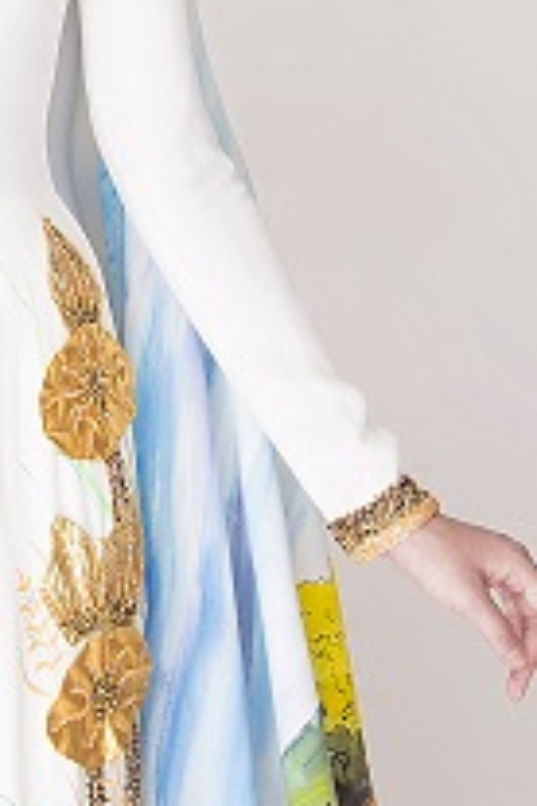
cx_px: -160
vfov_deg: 11.9
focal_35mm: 172
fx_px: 3848
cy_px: 428
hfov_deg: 7.9
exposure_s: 1/100
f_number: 4
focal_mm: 34
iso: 125
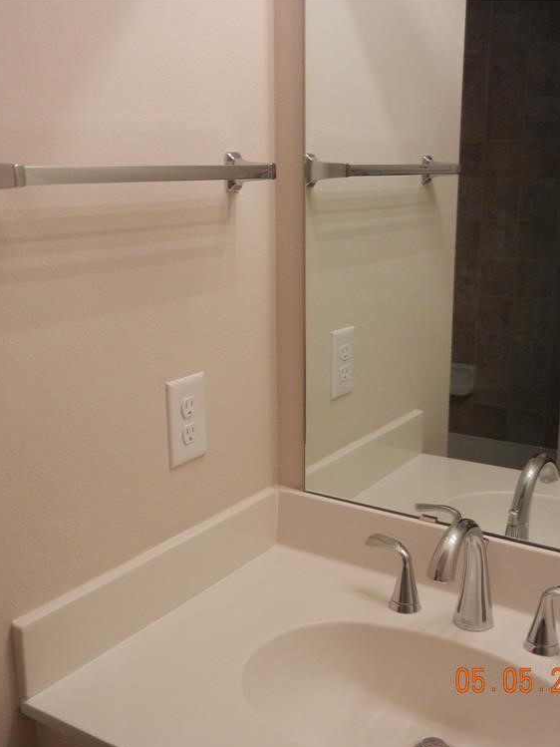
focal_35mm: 41
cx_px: 258
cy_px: 377
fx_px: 884
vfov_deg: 45.8
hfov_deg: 35.1
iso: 257
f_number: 3.5
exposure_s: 1/30
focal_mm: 5.4
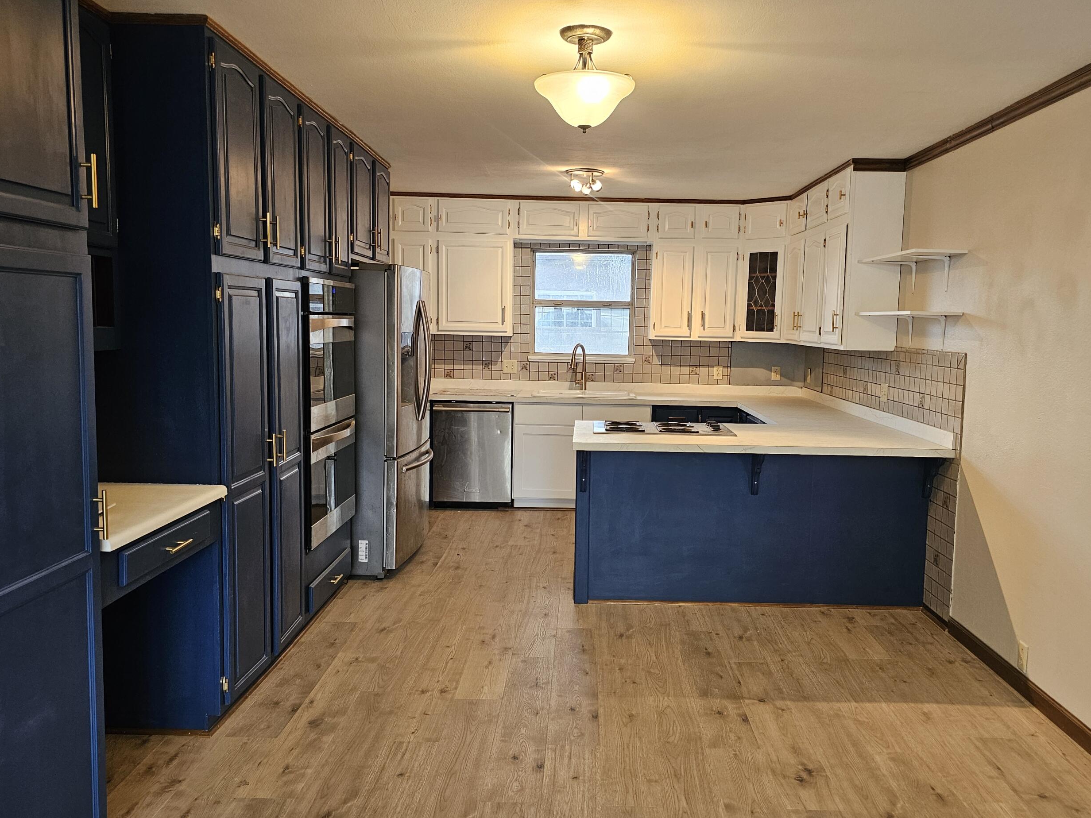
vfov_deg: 49.7
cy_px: 405
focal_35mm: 28
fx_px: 882
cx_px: 584
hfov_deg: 63.4
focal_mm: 6.3
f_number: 1.7
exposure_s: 1/120
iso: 320
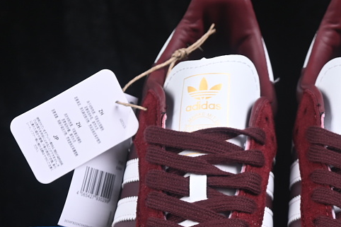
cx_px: 265
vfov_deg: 8.1
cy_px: 234
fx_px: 1591
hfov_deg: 12.2
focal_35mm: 168
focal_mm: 50
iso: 160
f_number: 6.3
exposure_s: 1/60
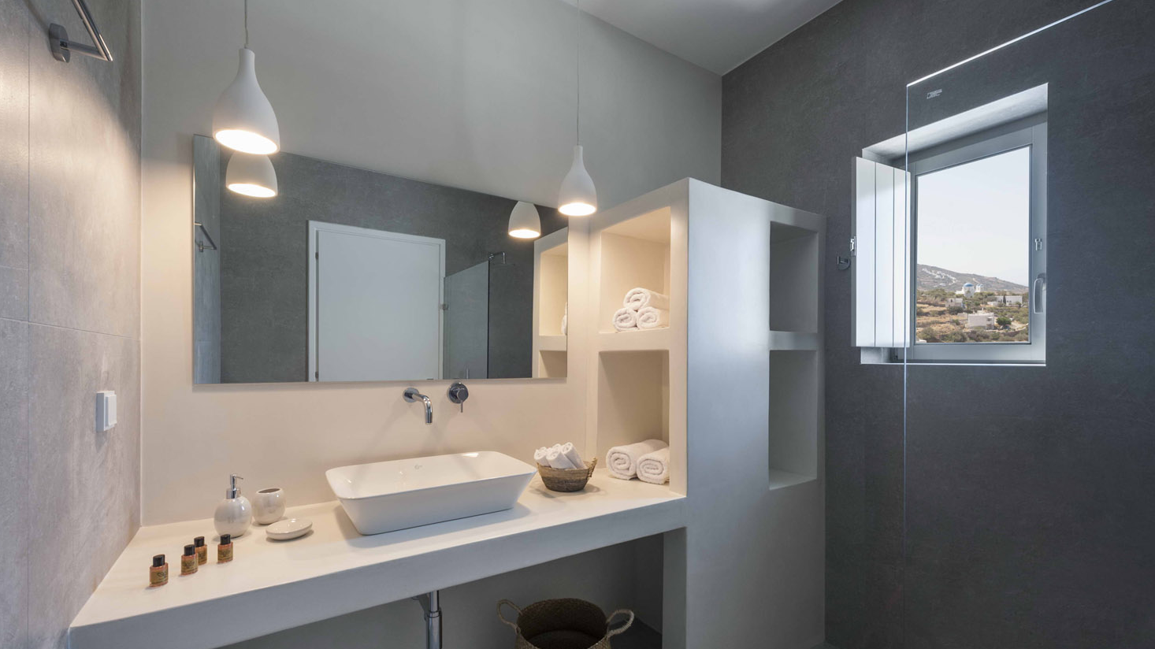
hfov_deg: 103.0
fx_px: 459
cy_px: 367
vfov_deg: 70.2
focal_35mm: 15
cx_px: 569
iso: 200
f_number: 16
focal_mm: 14
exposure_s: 1/4
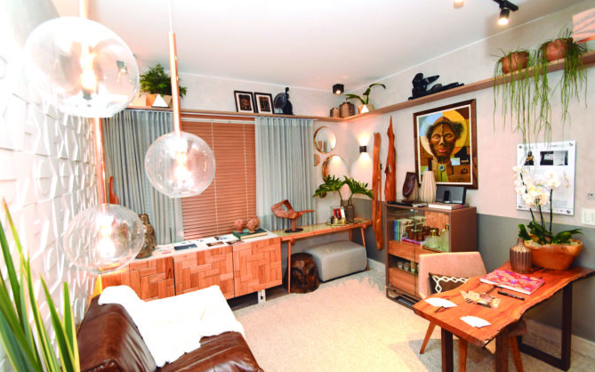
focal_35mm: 16
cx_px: 303
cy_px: 176
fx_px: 259
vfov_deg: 71.2
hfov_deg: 97.8
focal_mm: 10
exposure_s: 1/100
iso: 3200
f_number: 5.6
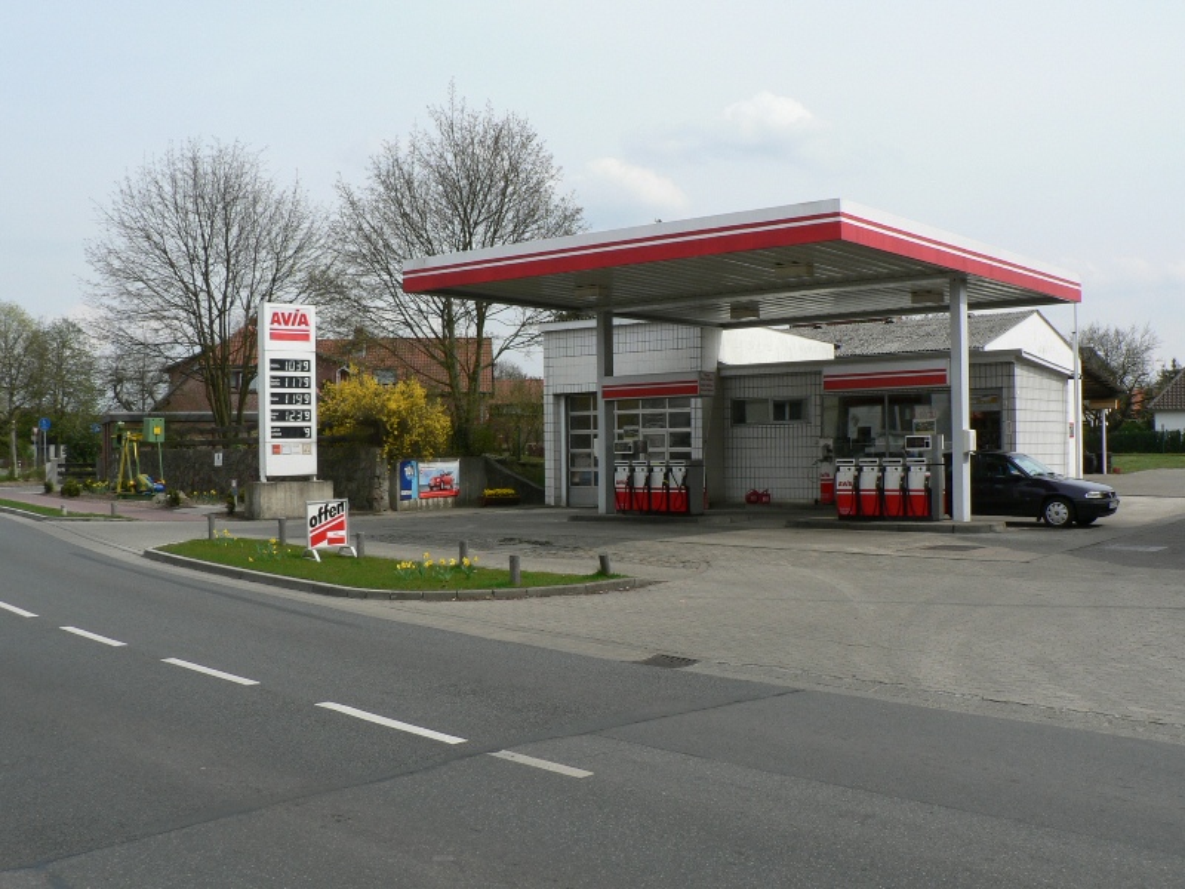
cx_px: 592
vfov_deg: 39.7
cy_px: 444
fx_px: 1232
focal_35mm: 36
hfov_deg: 51.4
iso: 80
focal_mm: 6
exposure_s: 1/400
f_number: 5.6
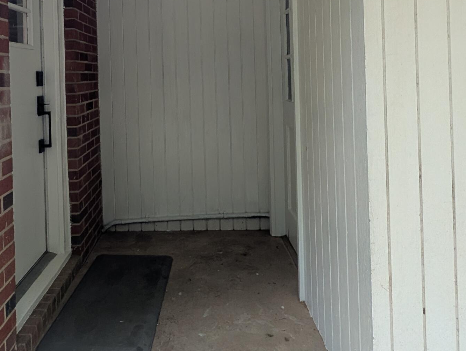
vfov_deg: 48.6
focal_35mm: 27
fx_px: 364
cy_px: 71
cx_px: 182
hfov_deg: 64.5
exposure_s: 1/155
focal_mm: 2.02
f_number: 1.7
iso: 155
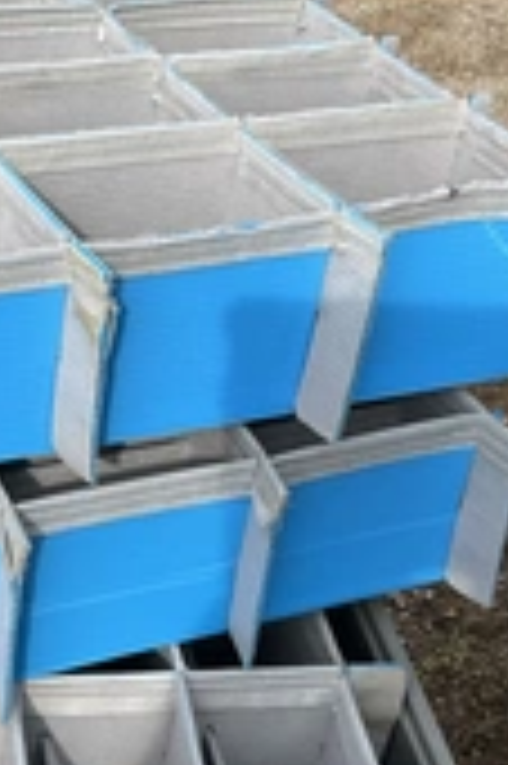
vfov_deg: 28.5
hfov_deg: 18.8
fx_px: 1506
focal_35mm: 71
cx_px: 36
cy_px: 428
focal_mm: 3
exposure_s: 1/912
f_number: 1.8
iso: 25
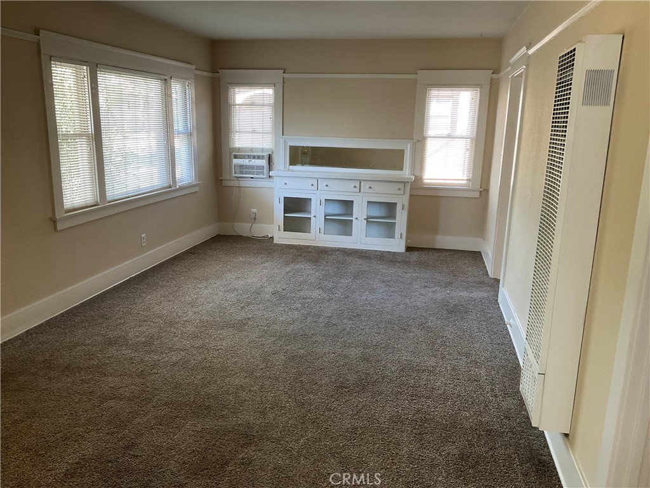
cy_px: 244
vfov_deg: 48.2
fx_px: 545
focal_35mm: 29
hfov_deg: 61.7
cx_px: 325
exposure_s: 1/60
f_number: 1.8
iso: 100
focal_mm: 3
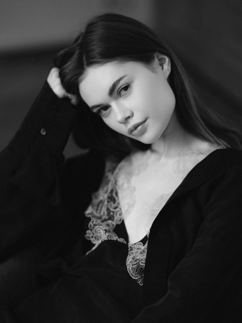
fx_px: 811
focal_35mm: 87
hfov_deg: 17.0
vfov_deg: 22.5
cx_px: 121
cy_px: 162
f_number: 2
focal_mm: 110
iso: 320
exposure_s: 1/200
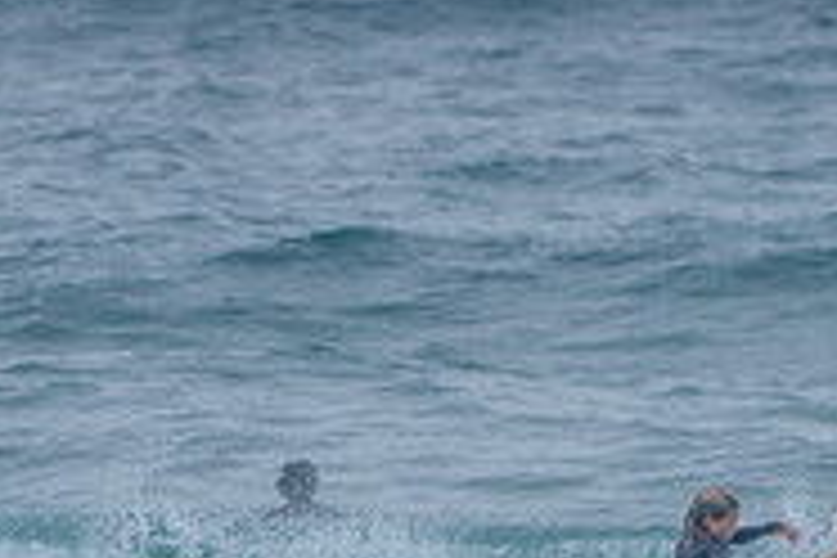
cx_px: 647
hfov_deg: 1.1
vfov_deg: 0.7
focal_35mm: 1912
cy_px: 641
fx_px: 44451
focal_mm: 500
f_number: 5.6
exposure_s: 1/1250
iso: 400
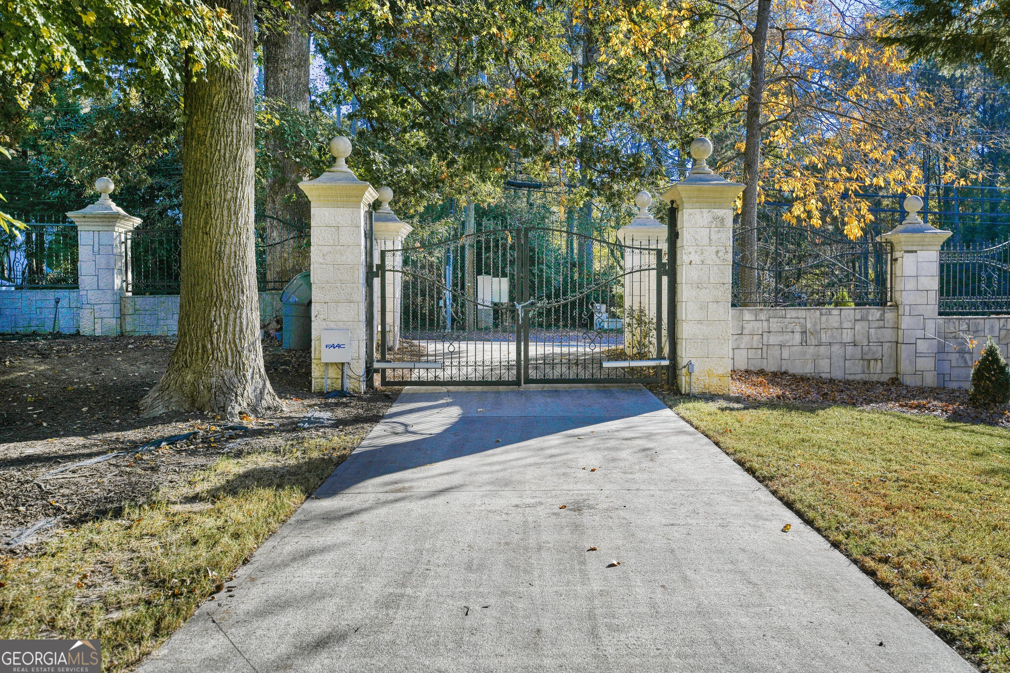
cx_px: 505
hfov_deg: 61.9
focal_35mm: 30
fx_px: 842
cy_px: 336
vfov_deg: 43.6
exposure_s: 1/800
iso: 64
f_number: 4
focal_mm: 30
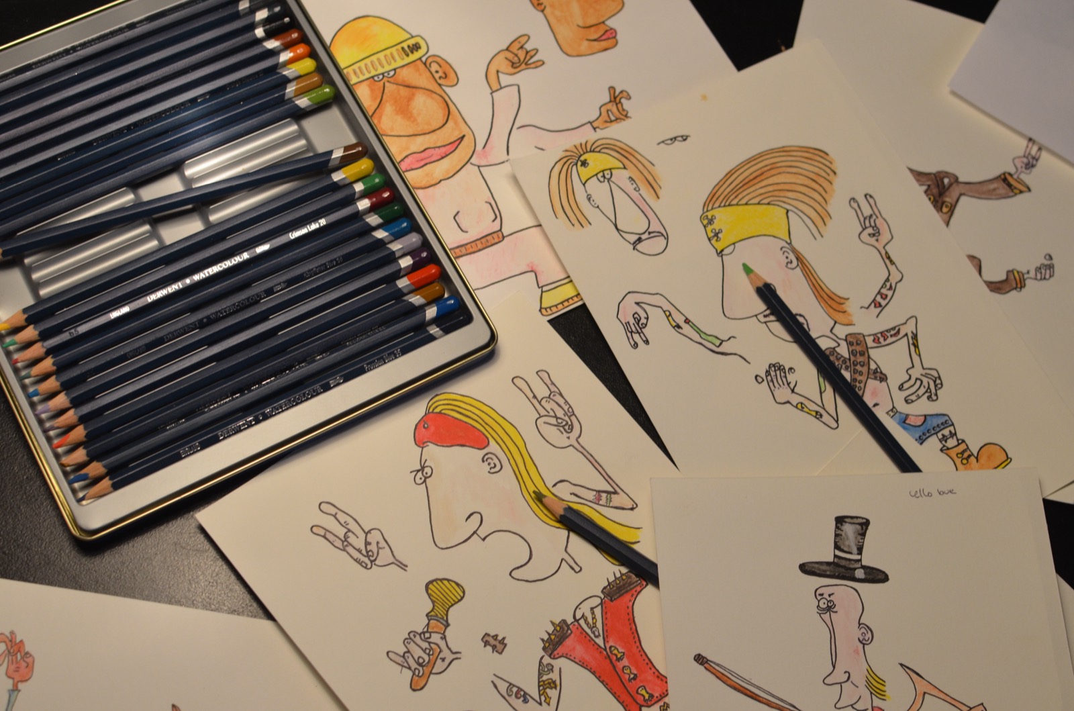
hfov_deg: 37.9
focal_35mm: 52
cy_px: 356
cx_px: 537
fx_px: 1563
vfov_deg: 25.6
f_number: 3.5
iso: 800
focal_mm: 35
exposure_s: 1/50
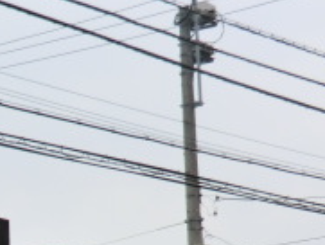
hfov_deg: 9.9
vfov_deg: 7.6
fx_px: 1823
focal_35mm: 194
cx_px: -162
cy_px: 339
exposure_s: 1/800
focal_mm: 9.8
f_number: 4.2
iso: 80
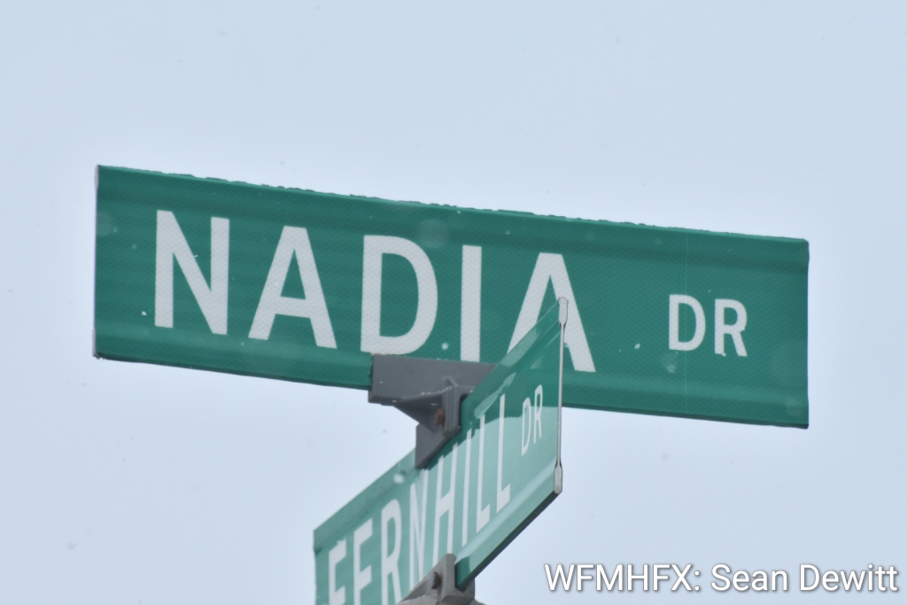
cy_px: 302
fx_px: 11338
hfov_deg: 4.6
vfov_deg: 3.1
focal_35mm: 450
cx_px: 454
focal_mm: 300
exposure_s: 1/800
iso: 500
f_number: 8
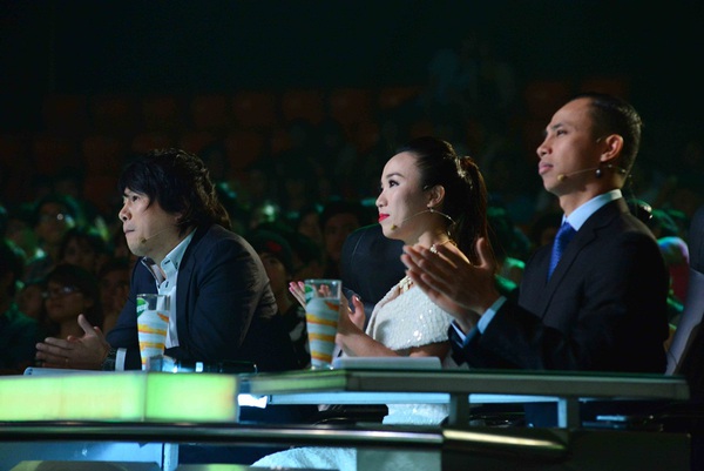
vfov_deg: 6.9
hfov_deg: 10.3
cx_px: 352
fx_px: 3914
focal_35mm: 200
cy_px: 236
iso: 2500
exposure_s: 1/60
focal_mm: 200
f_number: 7.1
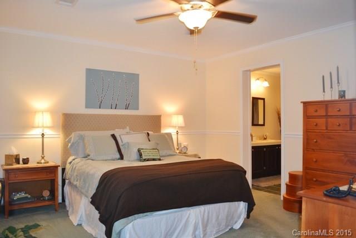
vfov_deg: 48.0
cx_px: 178
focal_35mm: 27
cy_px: 119
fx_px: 267
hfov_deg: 67.4
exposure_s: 1/60
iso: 720
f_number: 3.5
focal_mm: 18
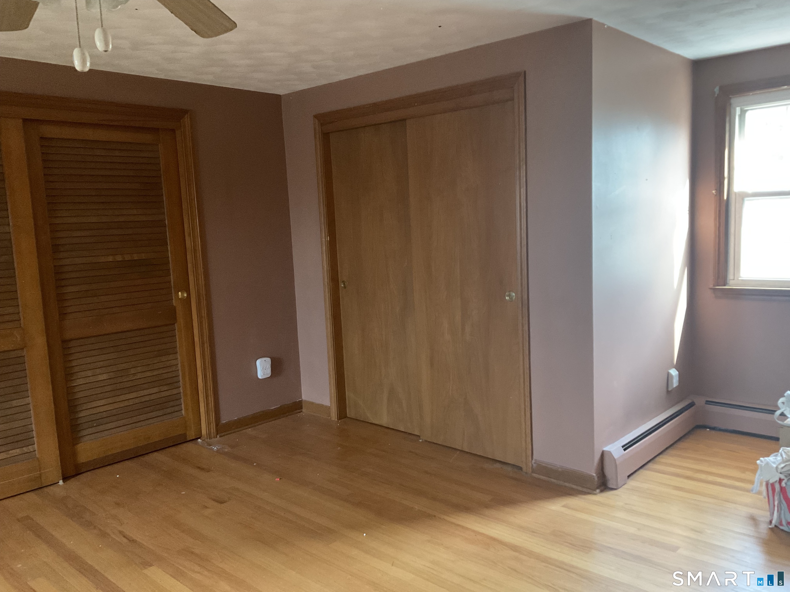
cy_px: 296
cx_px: 395
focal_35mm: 29
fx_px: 662
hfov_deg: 61.7
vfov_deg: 48.2
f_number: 1.8
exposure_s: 1/60
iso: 250
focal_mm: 3
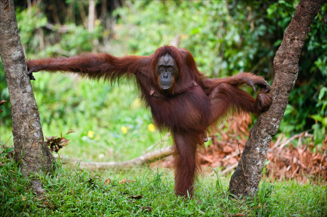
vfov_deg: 6.9
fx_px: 1815
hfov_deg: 10.3
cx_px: 164
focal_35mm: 200
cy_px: 108
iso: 2000
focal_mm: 200
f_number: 4
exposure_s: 1/400
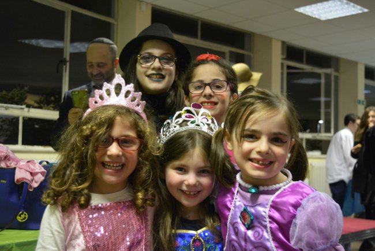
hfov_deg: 41.1
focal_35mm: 48
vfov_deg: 28.1
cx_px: 188
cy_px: 126
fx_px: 500
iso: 2200
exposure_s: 1/30
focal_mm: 32
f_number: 4.5
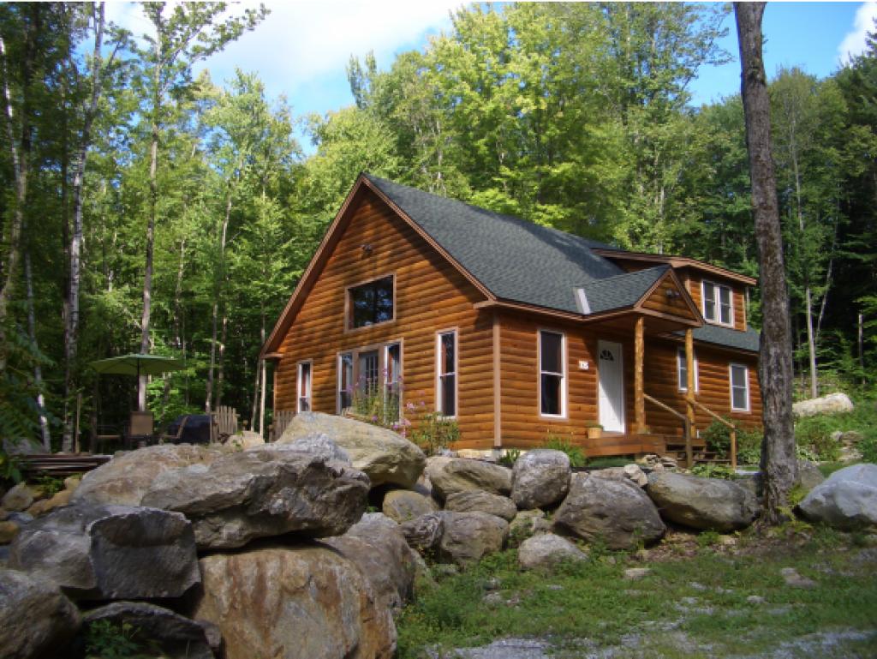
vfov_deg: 40.7
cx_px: 438
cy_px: 330
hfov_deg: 52.6
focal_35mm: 35
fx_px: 887
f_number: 2.6
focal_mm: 5.8
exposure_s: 1/320
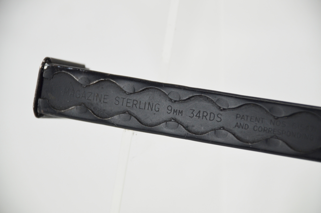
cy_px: 106
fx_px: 1668
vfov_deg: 7.3
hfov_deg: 11.0
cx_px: 160
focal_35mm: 188
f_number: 5.6
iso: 500
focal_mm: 125
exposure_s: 1/250
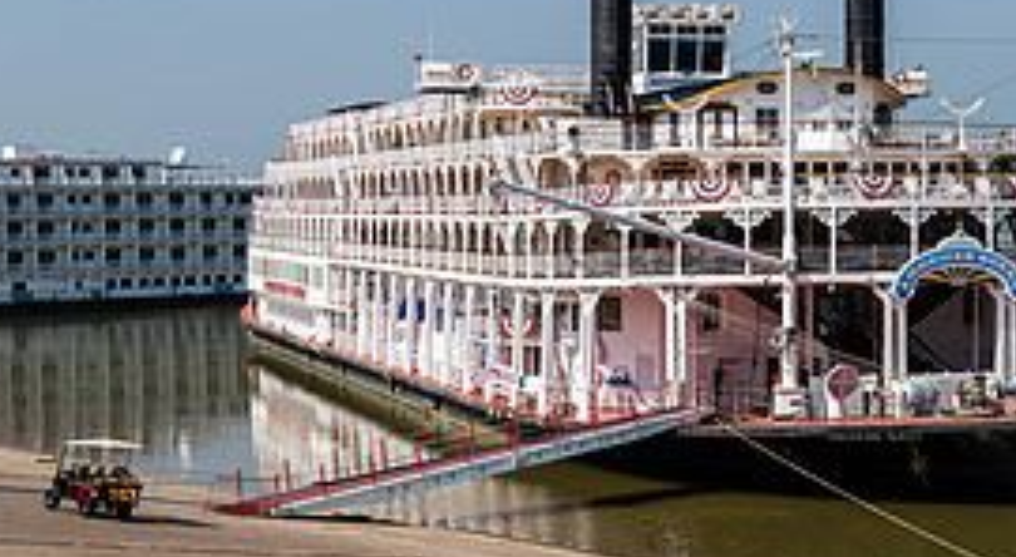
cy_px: 310
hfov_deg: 25.2
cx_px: 730
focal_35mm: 84
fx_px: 2249
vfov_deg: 14.1
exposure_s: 1/160
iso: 64
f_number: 8
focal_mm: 36
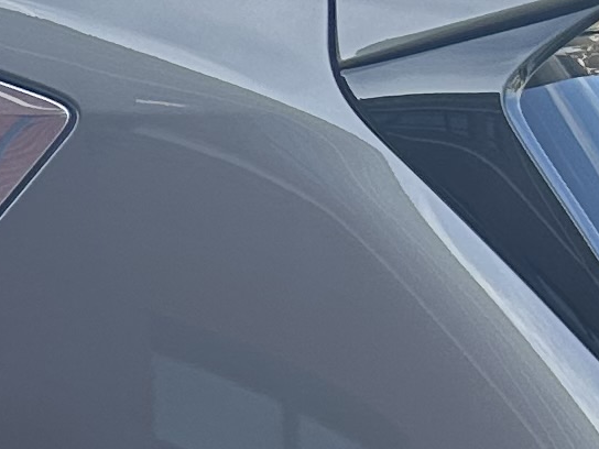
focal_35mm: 178
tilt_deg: -13.0
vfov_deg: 8.1
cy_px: 775
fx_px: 3080
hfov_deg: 9.3
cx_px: -1082
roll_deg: +1.4
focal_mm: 6.86
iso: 80
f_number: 1.78
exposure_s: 1/797
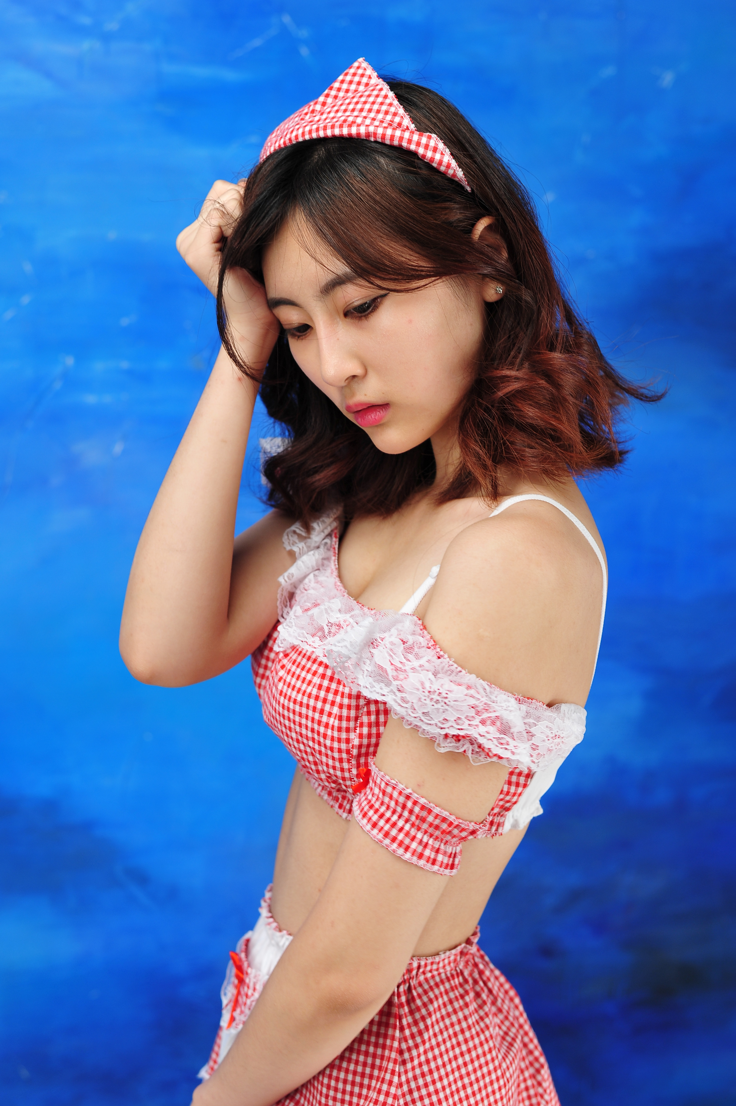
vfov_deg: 39.6
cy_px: 553
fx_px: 1535
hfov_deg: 27.0
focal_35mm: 50
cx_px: 368
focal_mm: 50
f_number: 4
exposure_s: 1/125
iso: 320
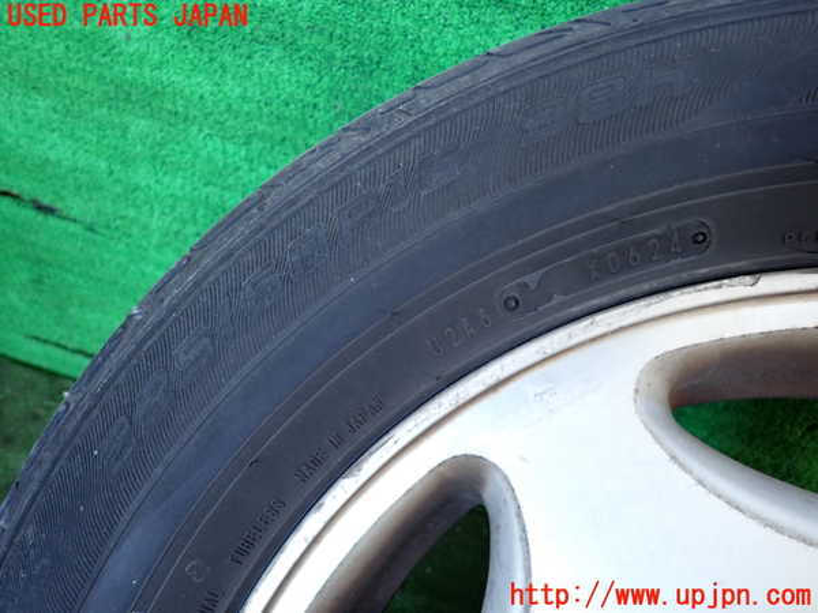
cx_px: 409
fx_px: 591
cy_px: 306
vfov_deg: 54.9
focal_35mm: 25
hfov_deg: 69.4
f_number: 2
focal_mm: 4.5
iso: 200
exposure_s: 1/125
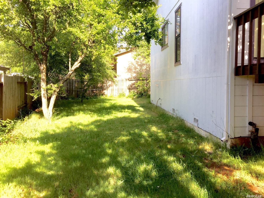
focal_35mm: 29
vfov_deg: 48.2
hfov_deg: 61.7
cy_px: 99
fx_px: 221
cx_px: 132
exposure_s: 1/408
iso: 32
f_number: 2.2
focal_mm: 4.15
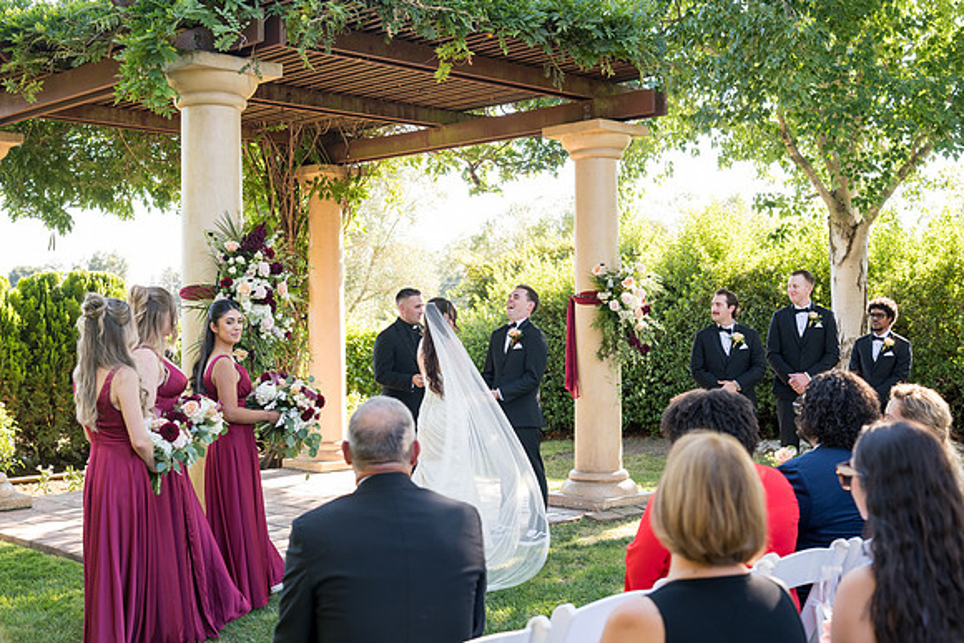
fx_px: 1178
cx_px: 482
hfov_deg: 44.5
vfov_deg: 30.5
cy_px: 322
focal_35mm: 44
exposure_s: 1/400
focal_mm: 44
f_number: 4
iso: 640
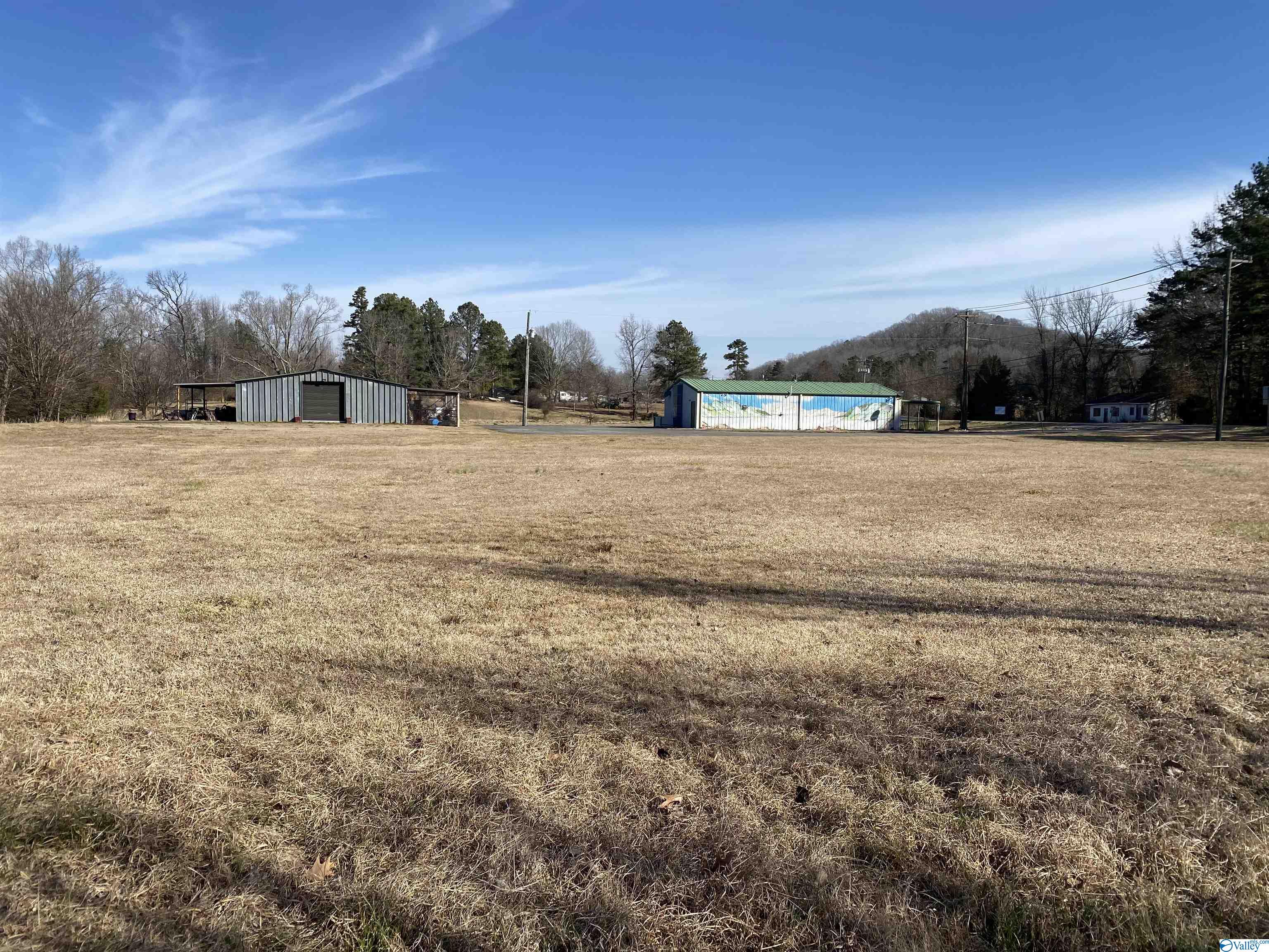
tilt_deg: -3.8
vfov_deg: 53.1
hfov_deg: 67.3
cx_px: 634
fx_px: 953
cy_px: 476
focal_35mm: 26
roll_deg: -1.4
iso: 32
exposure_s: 1/3125
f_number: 1.8
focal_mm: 4.25
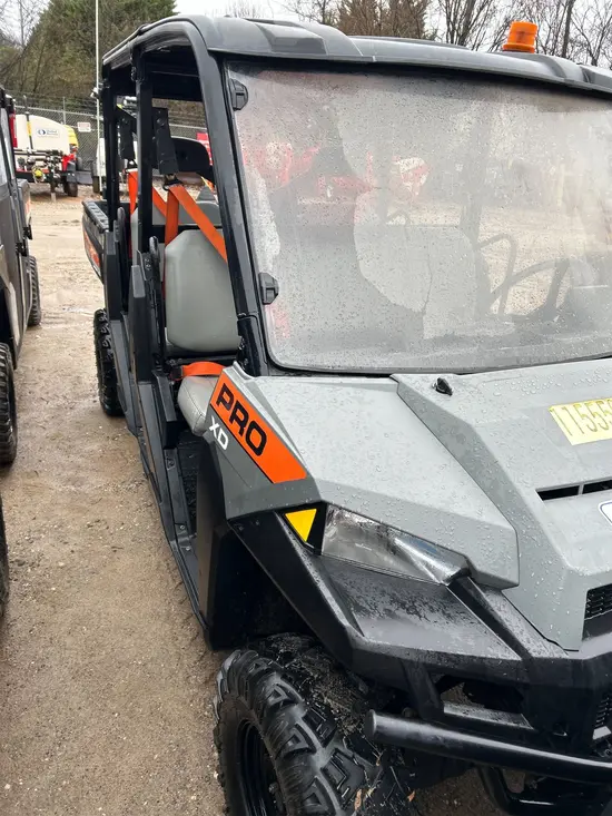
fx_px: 613
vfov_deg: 67.3
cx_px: 306
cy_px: 408
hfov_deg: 53.1
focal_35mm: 26
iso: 40
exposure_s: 1/121
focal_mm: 5.7
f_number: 1.5
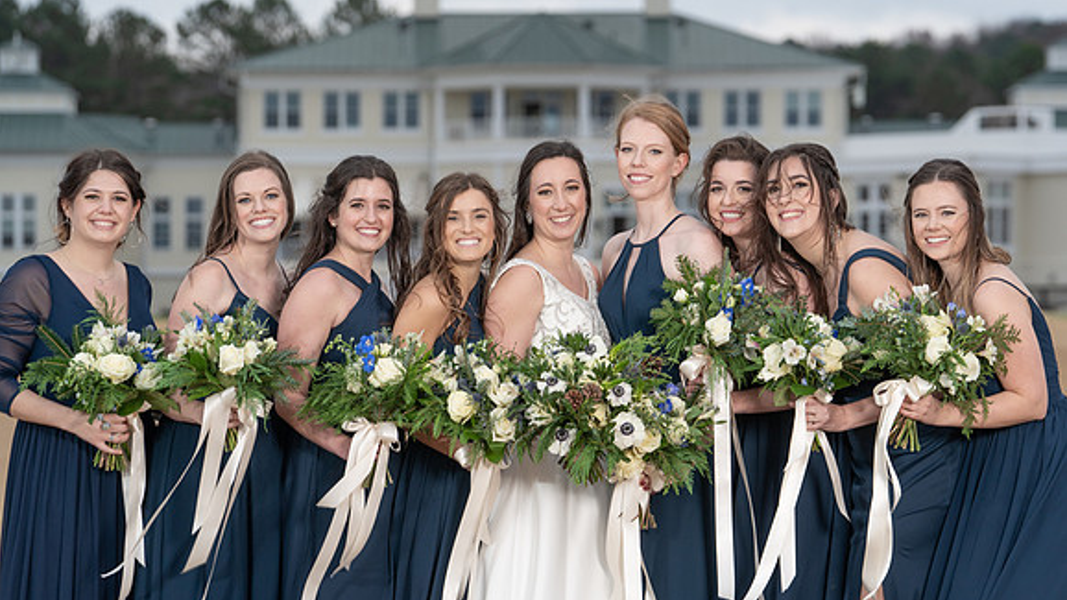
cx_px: 523
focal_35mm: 189
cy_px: 245
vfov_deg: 6.4
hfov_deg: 11.4
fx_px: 5347
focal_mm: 167
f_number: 5.6
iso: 200
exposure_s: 1/250
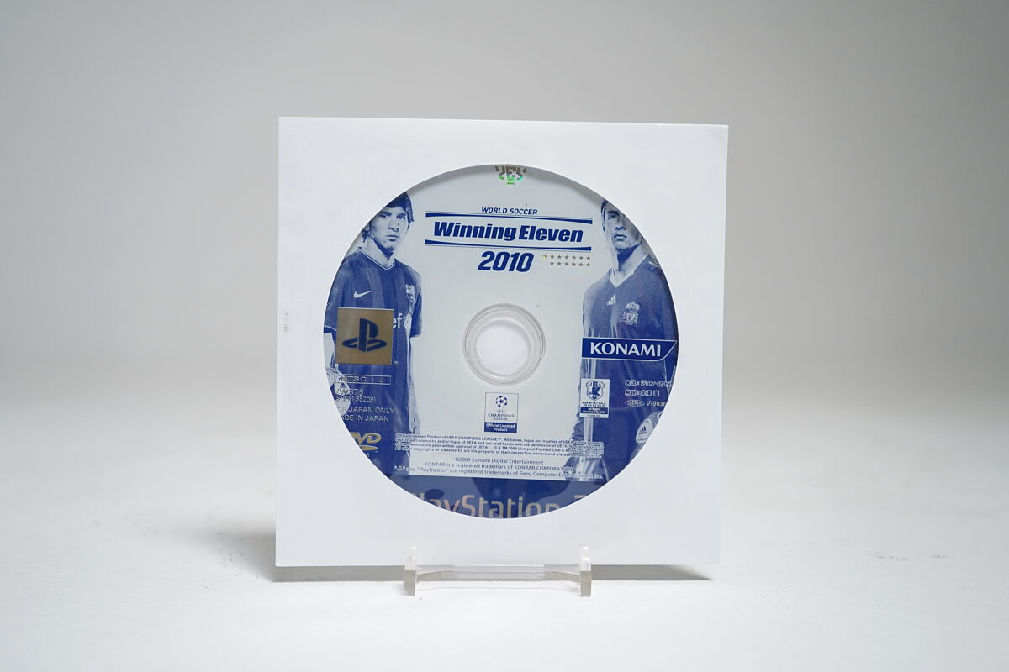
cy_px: 336
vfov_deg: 31.2
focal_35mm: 43
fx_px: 1205
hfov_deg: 45.4
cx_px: 504
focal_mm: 43
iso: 1000
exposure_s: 1/60
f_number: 5.6
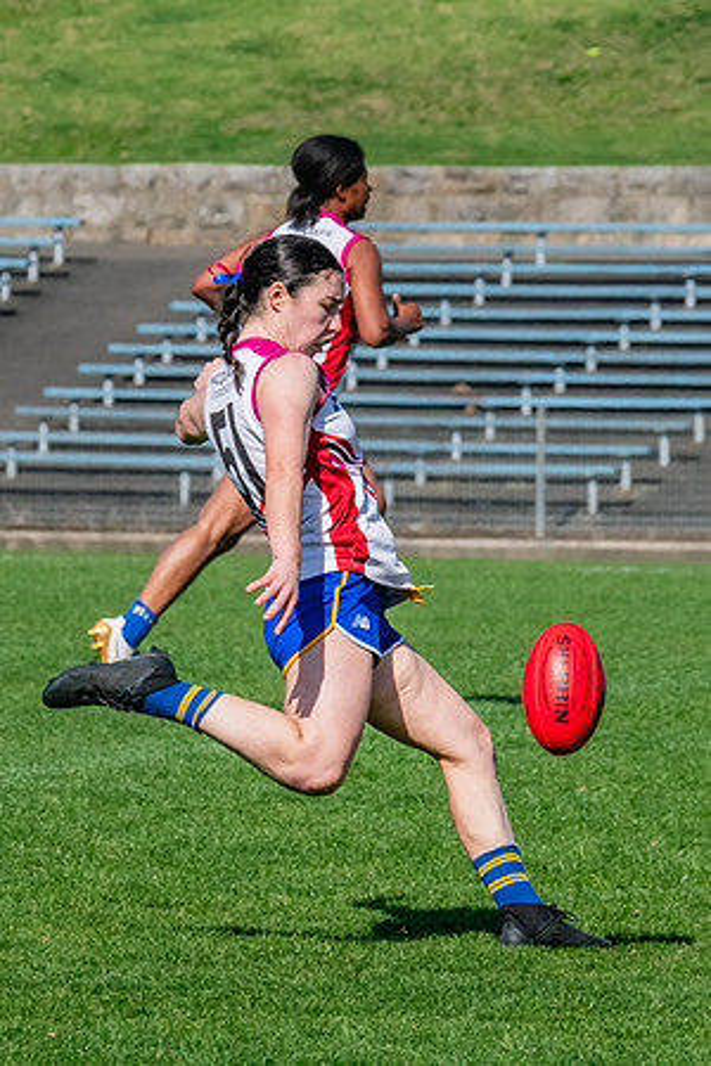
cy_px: 438
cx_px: 358
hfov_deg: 2.4
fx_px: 16894
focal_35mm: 570
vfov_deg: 3.6
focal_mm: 270
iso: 800
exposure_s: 1/1250
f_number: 13
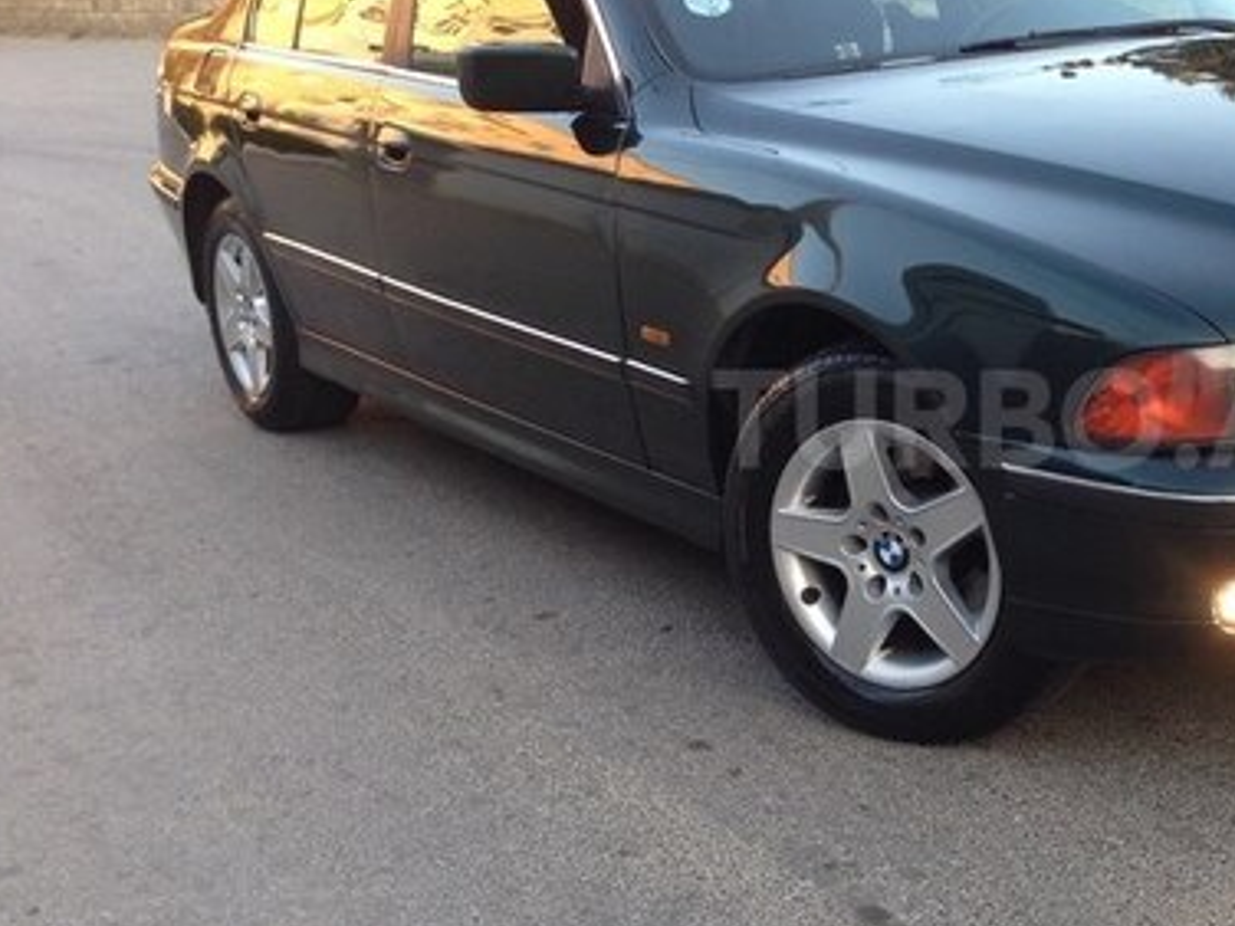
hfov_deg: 32.0
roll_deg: +2.6
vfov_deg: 25.2
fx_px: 2069
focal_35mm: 58
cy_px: 419
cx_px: 1048
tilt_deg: -13.2
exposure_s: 1/60
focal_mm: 4.12
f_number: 2.4
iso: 50
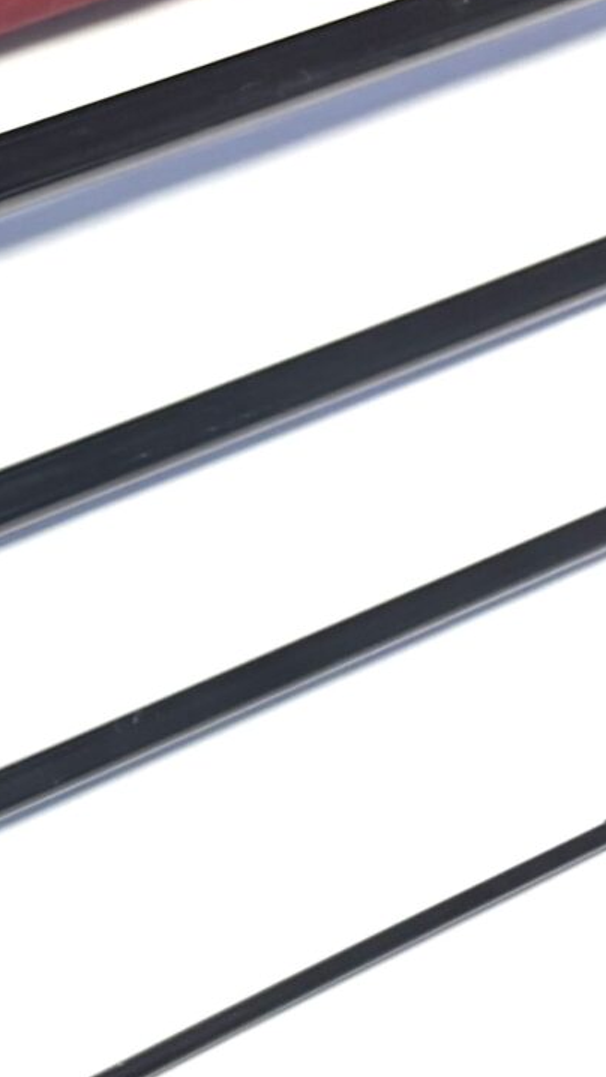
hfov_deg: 10.1
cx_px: -964
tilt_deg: -54.6
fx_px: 2885
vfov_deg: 21.0
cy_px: 770
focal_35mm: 101
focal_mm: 5.96
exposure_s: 1/121
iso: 80
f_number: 1.6
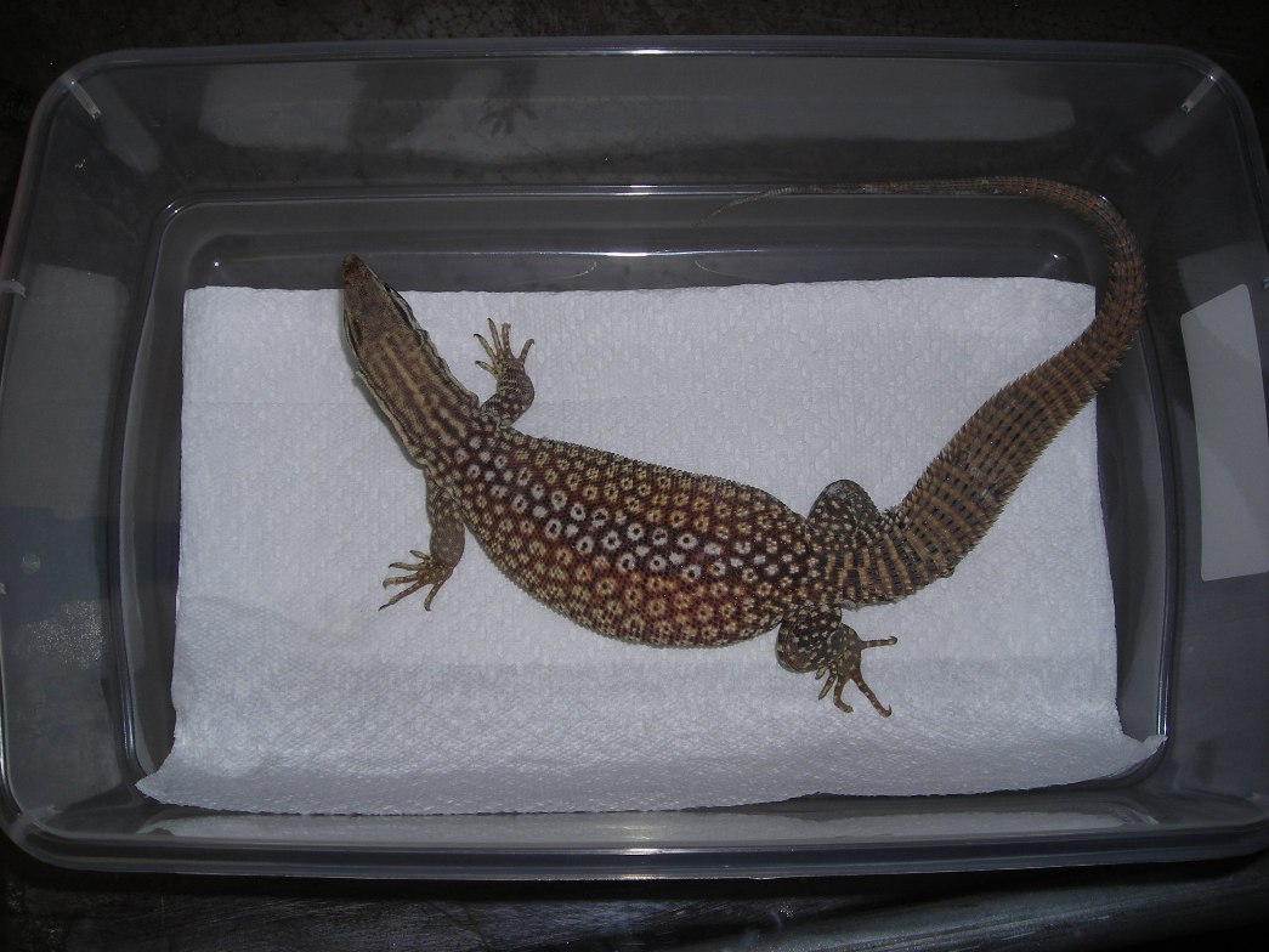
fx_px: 1393
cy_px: 476
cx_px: 634
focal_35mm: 38
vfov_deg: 37.7
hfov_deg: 49.0
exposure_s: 1/60
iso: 50
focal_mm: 6.3
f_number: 3.2
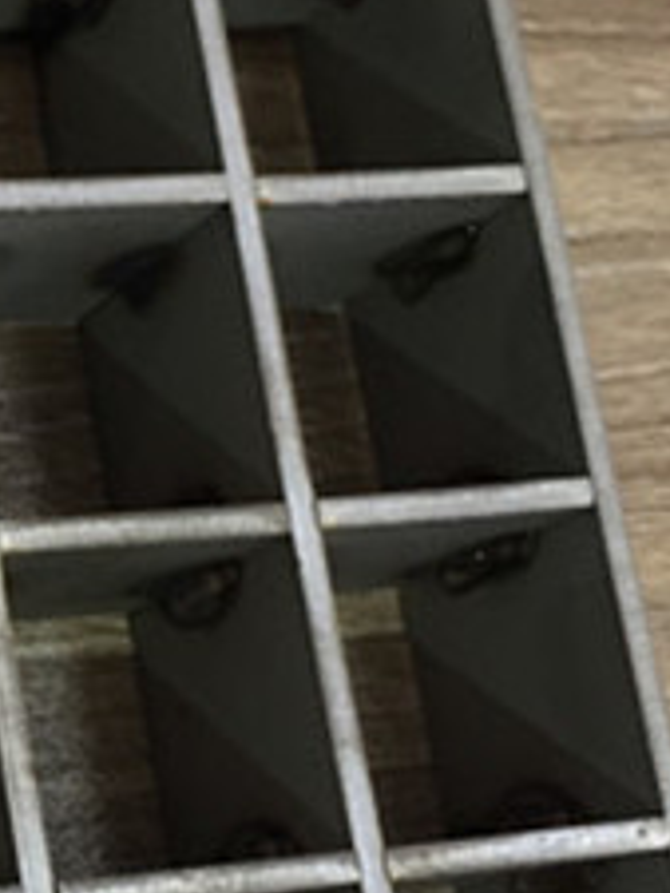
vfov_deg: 19.1
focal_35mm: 103
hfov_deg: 13.7
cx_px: -250
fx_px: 2656
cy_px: 450
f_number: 2.2
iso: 100
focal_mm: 4.15
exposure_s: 1/33
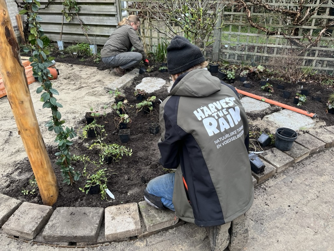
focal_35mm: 26
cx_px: 167
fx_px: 251
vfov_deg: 53.1
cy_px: 126
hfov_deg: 67.3
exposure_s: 1/121
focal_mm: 5.1
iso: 80
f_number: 1.6
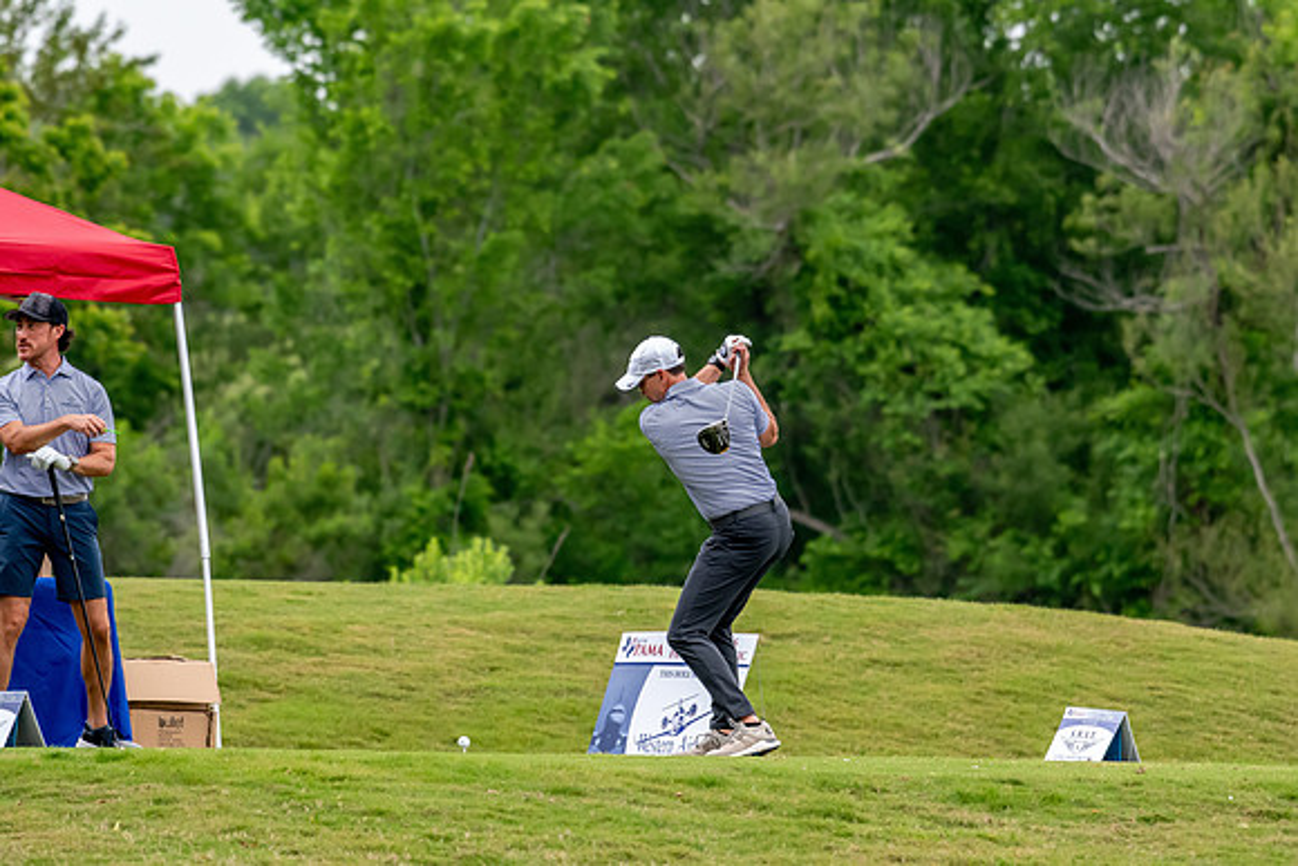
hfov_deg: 4.7
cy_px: 433
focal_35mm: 435
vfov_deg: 3.2
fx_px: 15687
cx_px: 649
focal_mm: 290
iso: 1800
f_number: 5.6
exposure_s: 1/2000
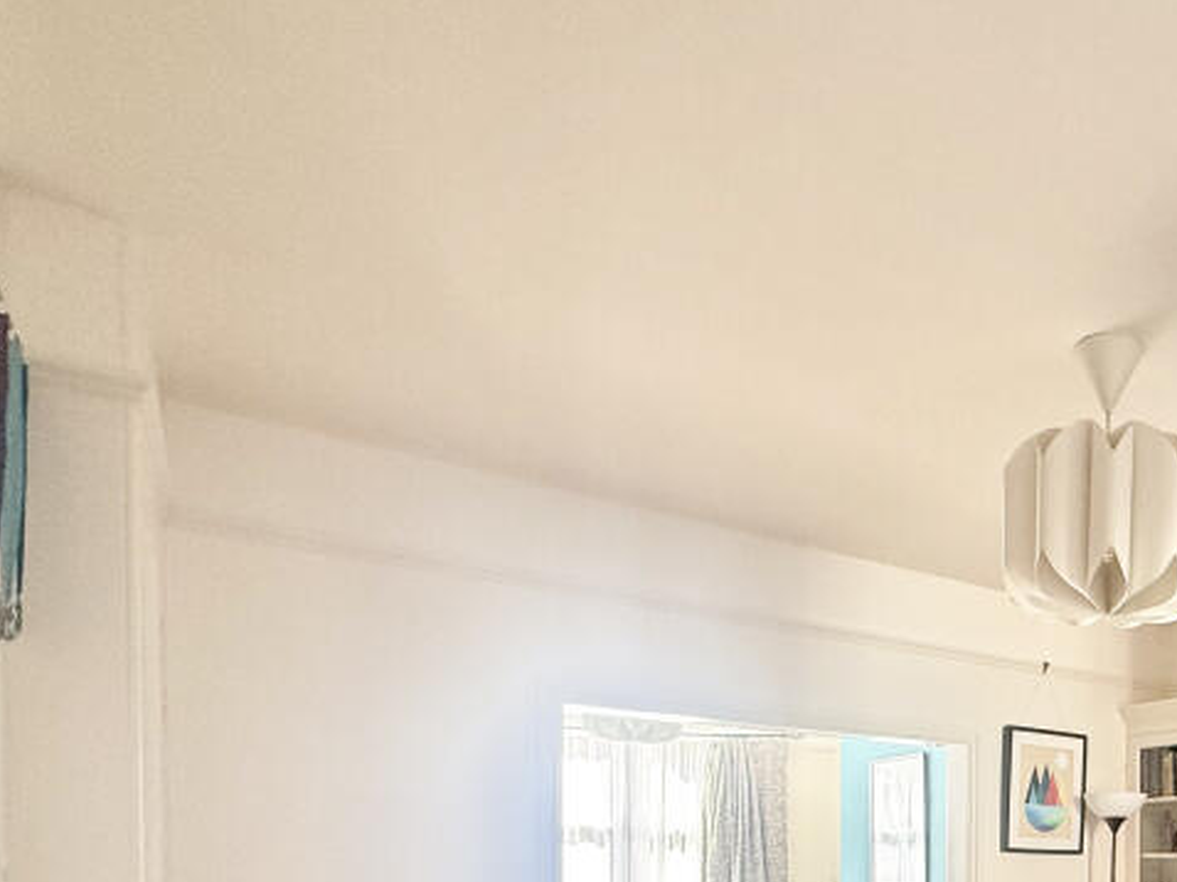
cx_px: 1093
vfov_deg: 40.8
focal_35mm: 30
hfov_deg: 51.7
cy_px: 882
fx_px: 1020
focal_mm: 2.22
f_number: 2.2
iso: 160
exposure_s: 1/99
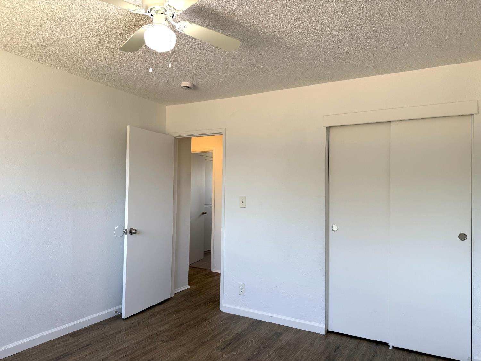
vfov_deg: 56.8
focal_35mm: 24
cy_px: 180
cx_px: 240
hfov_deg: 71.6
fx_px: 333
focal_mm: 6.76
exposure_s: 1/266
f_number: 1.78
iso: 100
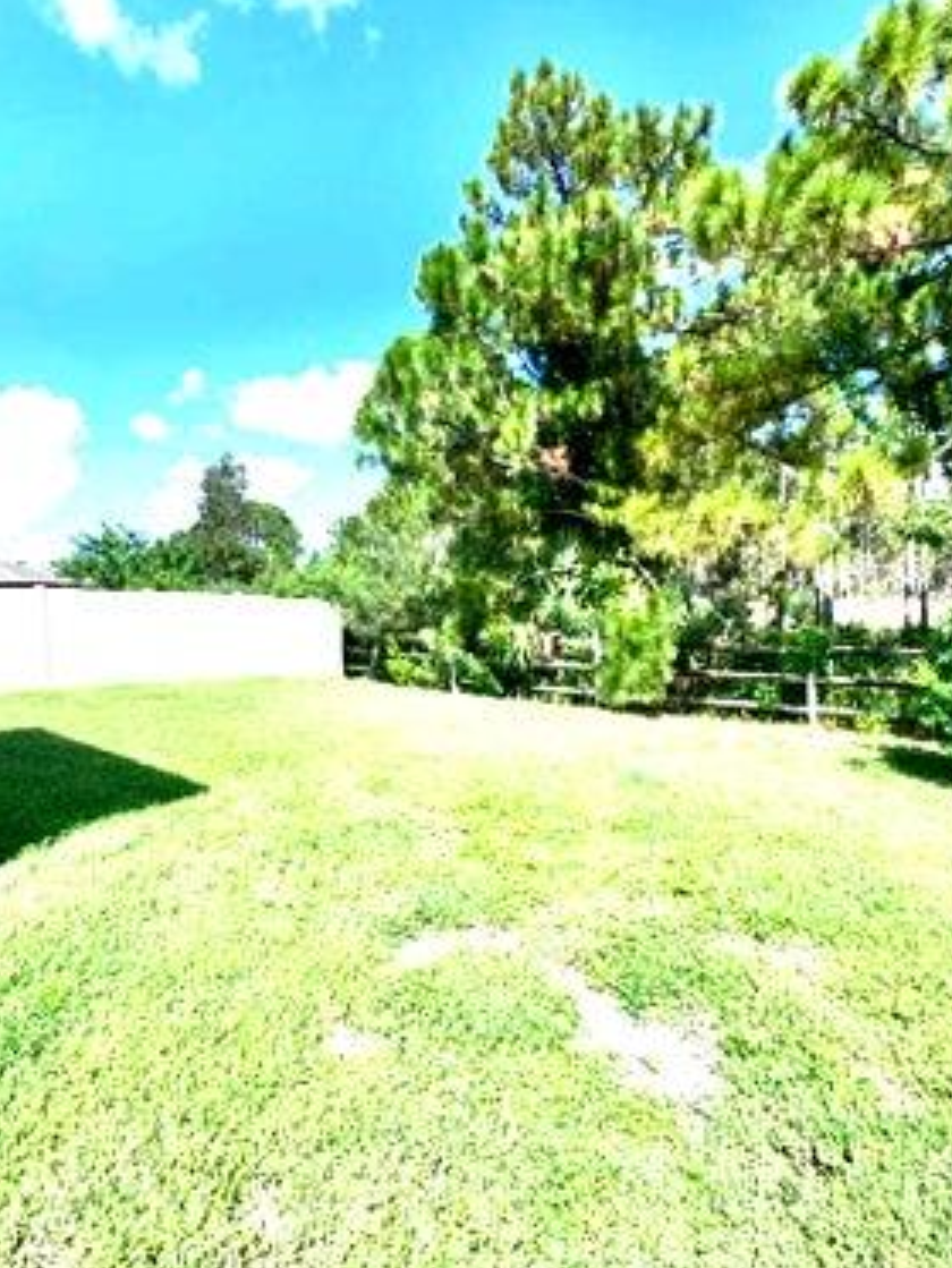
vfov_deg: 87.6
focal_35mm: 18
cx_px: 469
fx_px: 660
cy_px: 588
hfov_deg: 71.6
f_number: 2.2
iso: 50
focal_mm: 2.22
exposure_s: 1/2494
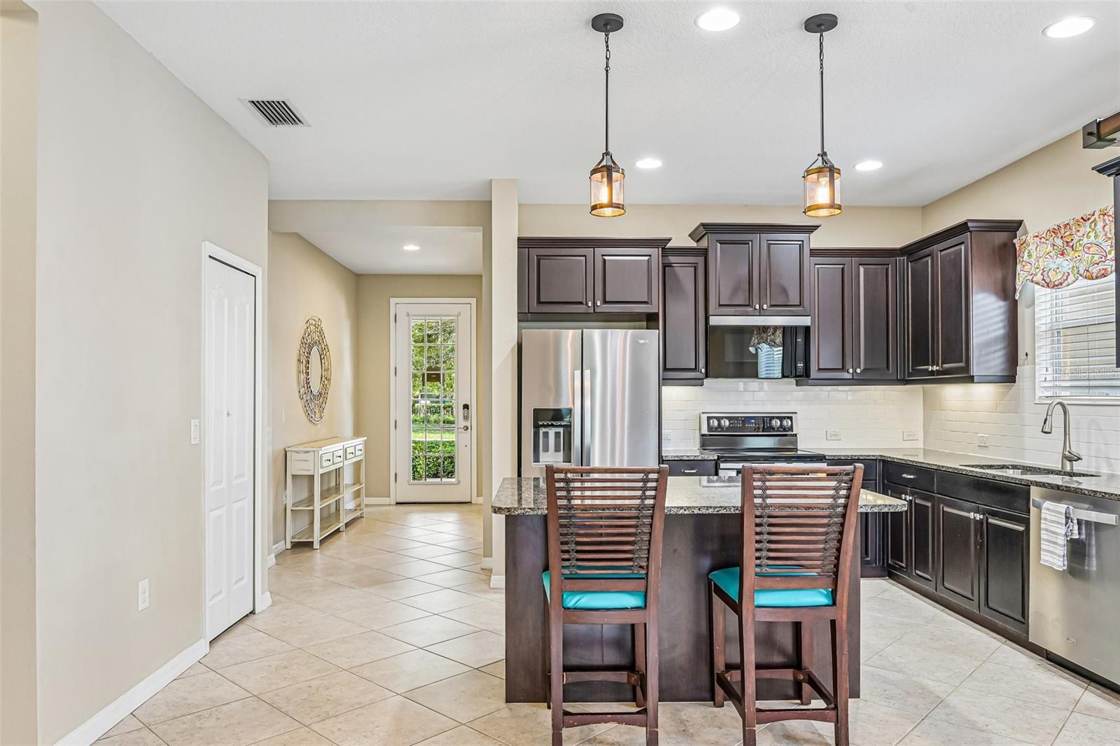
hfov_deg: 77.3
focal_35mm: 22
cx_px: 560
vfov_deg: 56.1
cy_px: 373
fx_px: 700
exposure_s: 1/8
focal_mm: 22.5
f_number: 8
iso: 400
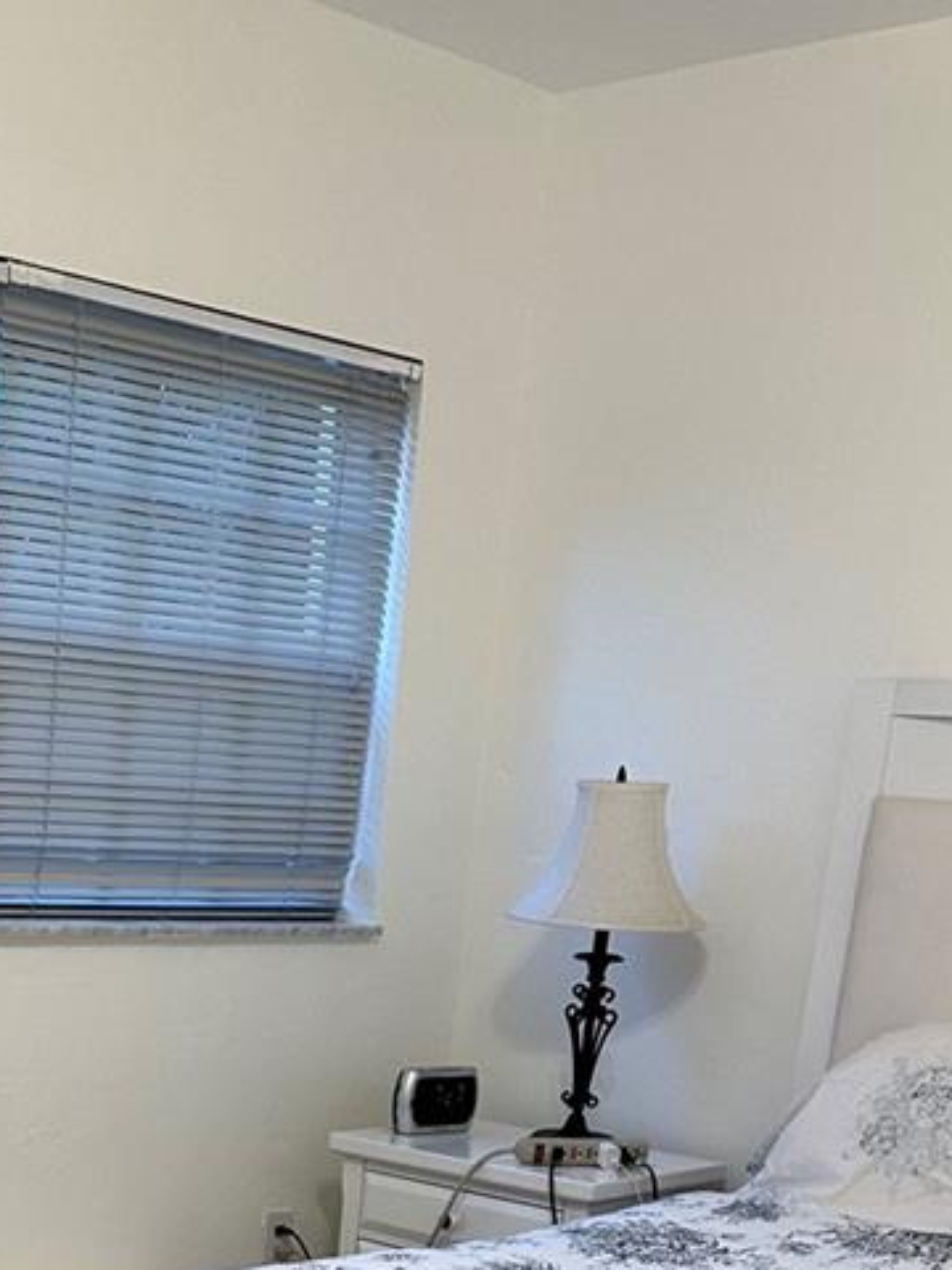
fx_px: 2200
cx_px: 161
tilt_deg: -18.1
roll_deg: -3.0
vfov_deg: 28.1
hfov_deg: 24.0
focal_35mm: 60
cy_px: 1524
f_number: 1.78
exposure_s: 1/120
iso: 200
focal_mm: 6.86
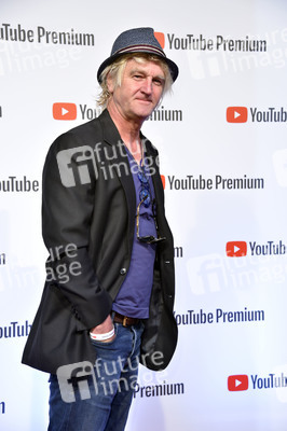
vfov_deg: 28.1
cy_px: 216
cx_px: 144
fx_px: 862
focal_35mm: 72
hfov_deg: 18.9
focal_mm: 72
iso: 640
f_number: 5.6
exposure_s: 1/125
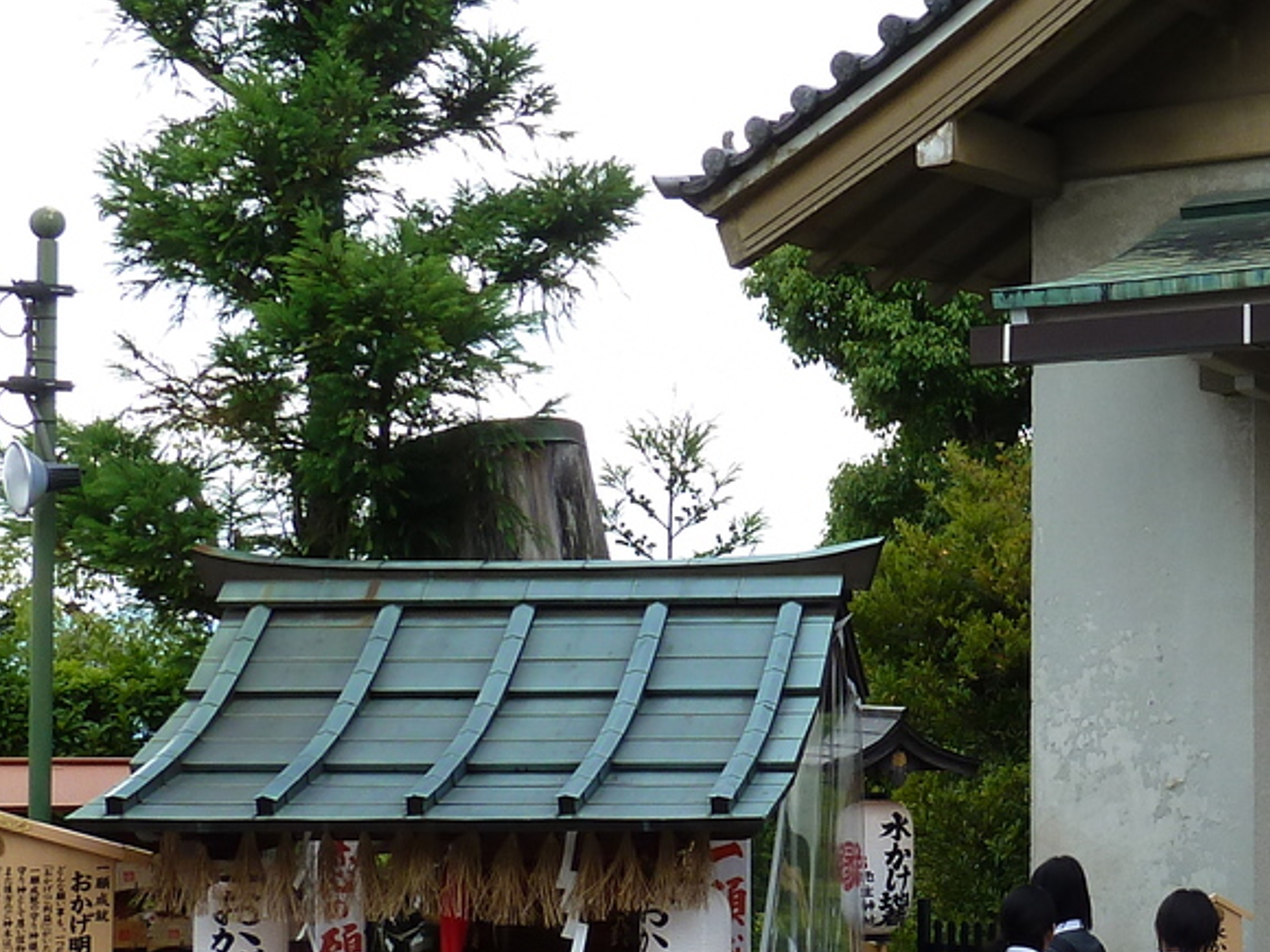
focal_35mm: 69
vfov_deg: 21.3
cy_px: 595
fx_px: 2531
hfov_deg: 26.7
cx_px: 1255
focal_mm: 4.1
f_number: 4
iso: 80
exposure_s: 1/125
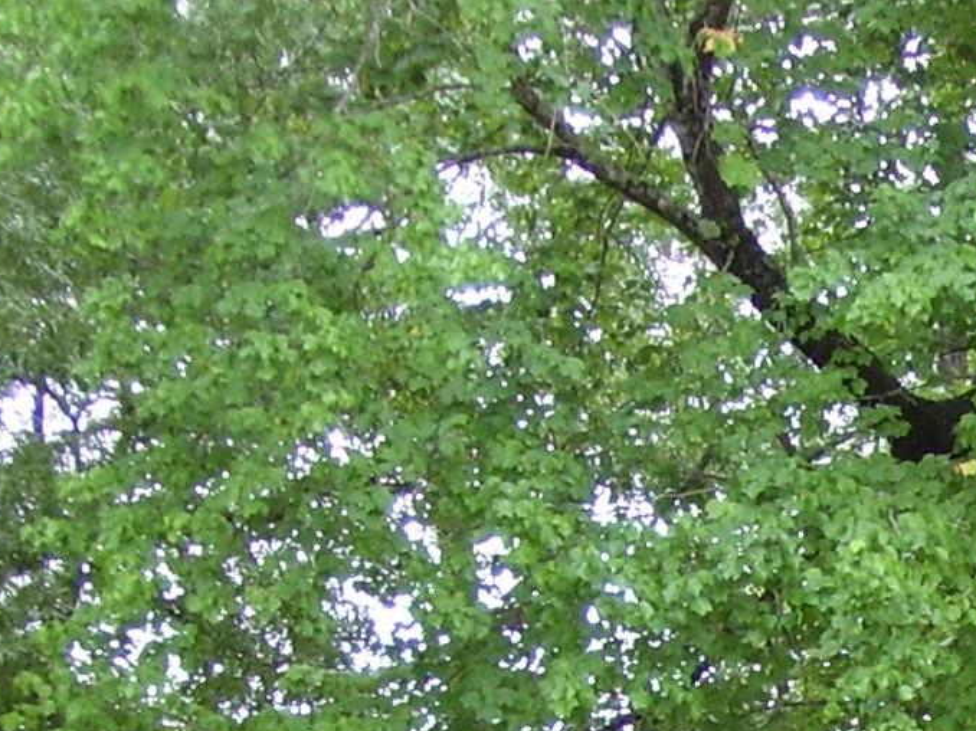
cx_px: 1314
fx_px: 3833
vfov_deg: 10.5
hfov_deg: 13.9
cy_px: 1081
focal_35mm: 136
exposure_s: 1/90
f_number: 3
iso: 80
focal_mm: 7.6
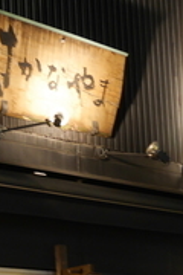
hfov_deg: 11.5
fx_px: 900
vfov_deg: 17.0
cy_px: 267
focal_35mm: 118
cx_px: 5
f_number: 4
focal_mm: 17
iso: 800
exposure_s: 1/10
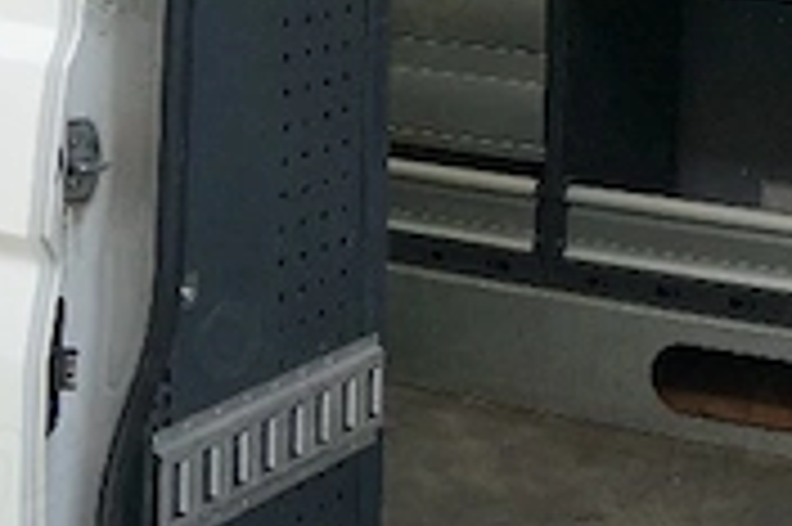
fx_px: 2022
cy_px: -283
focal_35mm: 92
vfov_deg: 13.8
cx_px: 853
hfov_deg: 21.1
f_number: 4
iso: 200
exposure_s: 1/161
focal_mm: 18
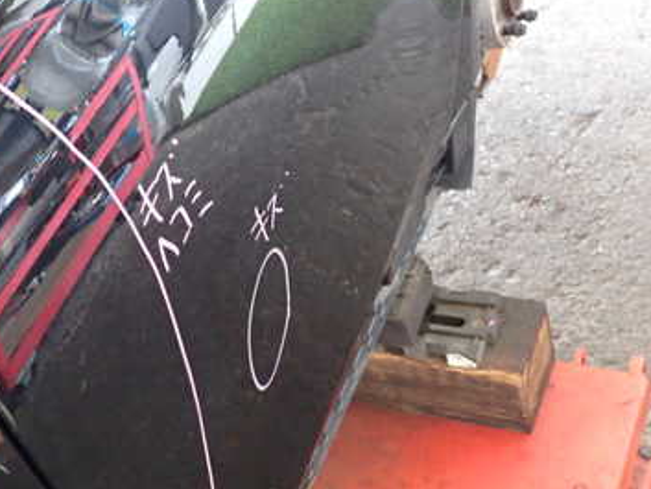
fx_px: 959
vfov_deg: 28.6
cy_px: 271
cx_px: 203
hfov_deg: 37.0
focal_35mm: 51
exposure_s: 1/30
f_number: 2.3
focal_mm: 5.4
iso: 500
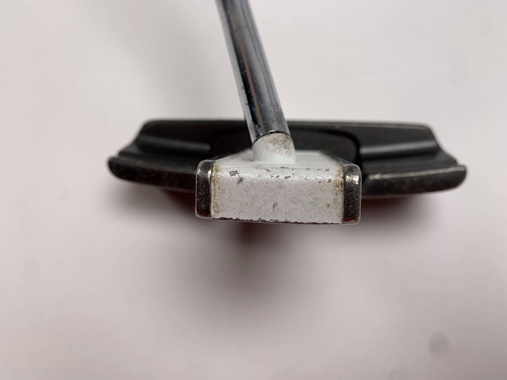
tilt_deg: -61.1
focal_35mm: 26
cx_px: 254
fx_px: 381
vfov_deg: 53.1
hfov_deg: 67.3
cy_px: 190
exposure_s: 1/160
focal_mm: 4.25
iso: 25
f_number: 1.8
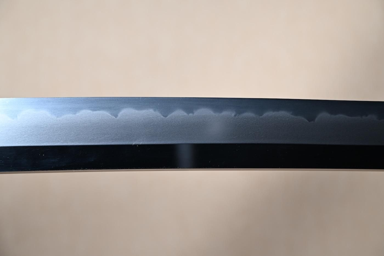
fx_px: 832
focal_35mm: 78
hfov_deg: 26.0
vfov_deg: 17.5
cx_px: 192
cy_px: 128
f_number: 4.8
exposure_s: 1
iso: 100
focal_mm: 52
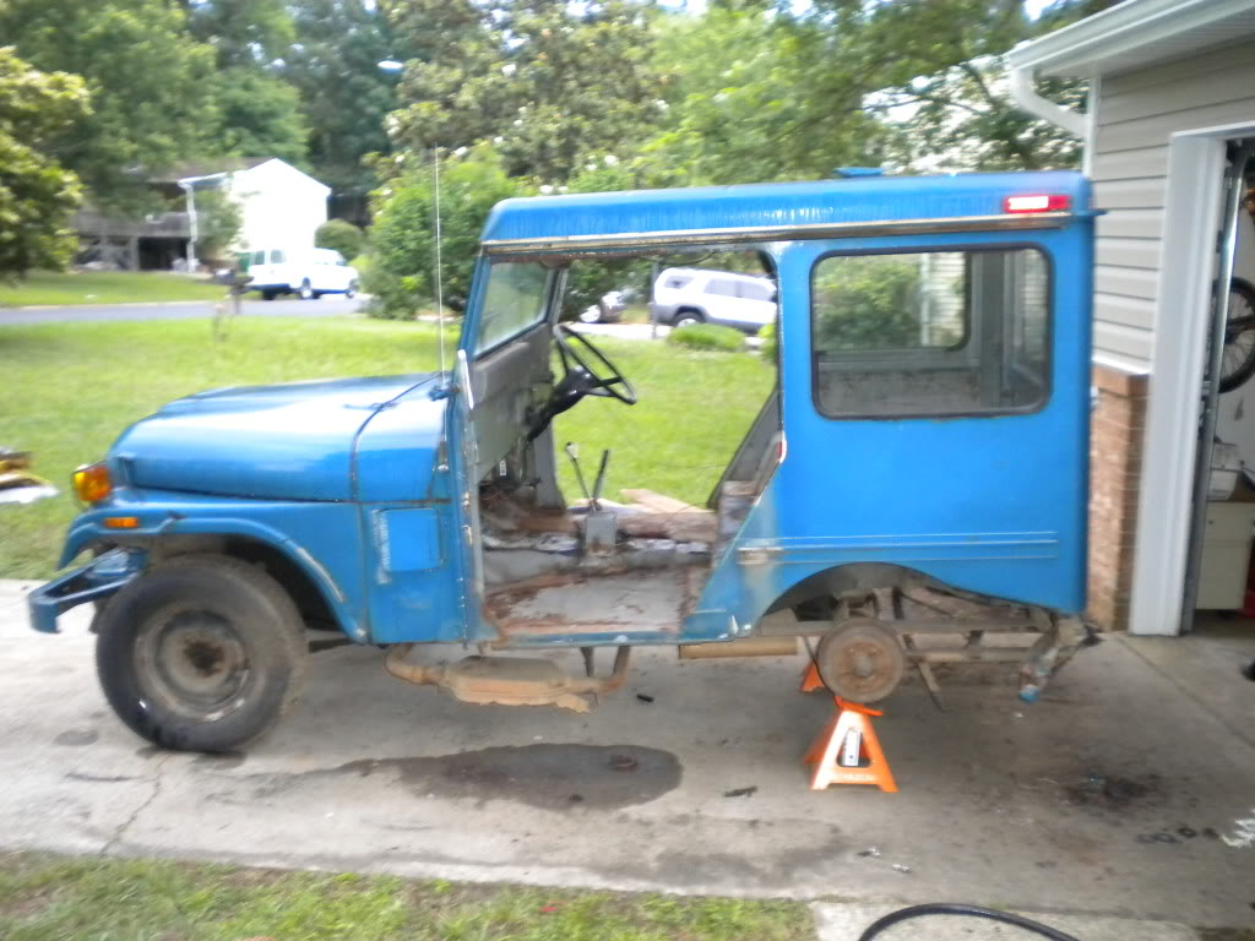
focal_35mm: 35
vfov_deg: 40.7
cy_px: 470
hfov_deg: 52.6
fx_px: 1269
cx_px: 628
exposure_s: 1/31
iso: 442
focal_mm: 6.3
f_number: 3.1
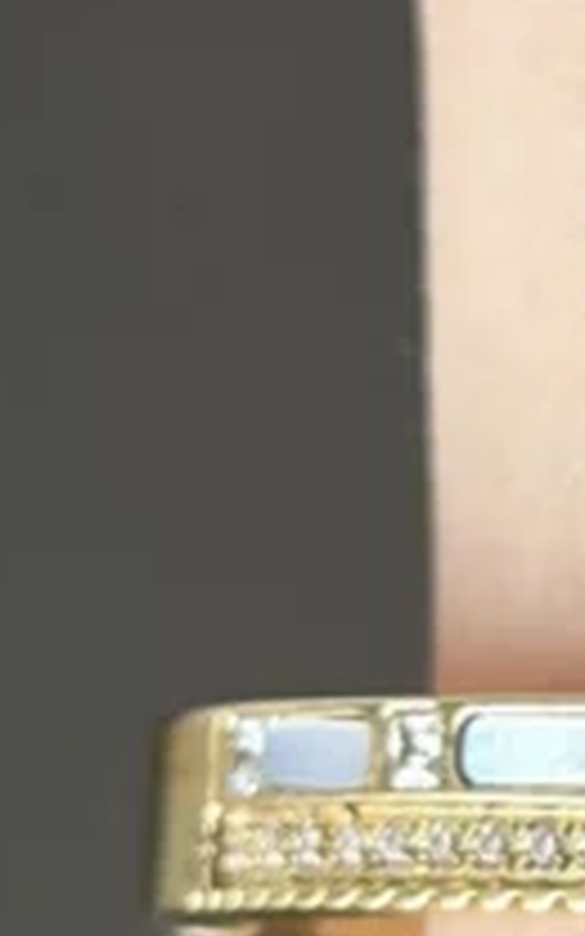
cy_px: 362
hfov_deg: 4.9
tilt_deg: -69.4
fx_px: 6658
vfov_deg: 8.0
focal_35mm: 261
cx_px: 1449
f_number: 1.78
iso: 80
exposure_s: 1/196
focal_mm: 6.76
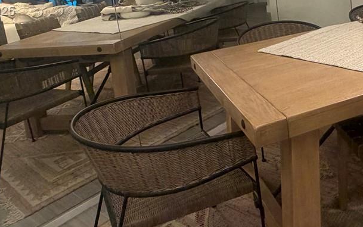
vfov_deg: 30.9
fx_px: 386
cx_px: 301
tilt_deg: -10.1
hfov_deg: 47.1
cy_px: 12
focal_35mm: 39
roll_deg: +4.8
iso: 320
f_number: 2.2
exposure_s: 1/60
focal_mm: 2.22
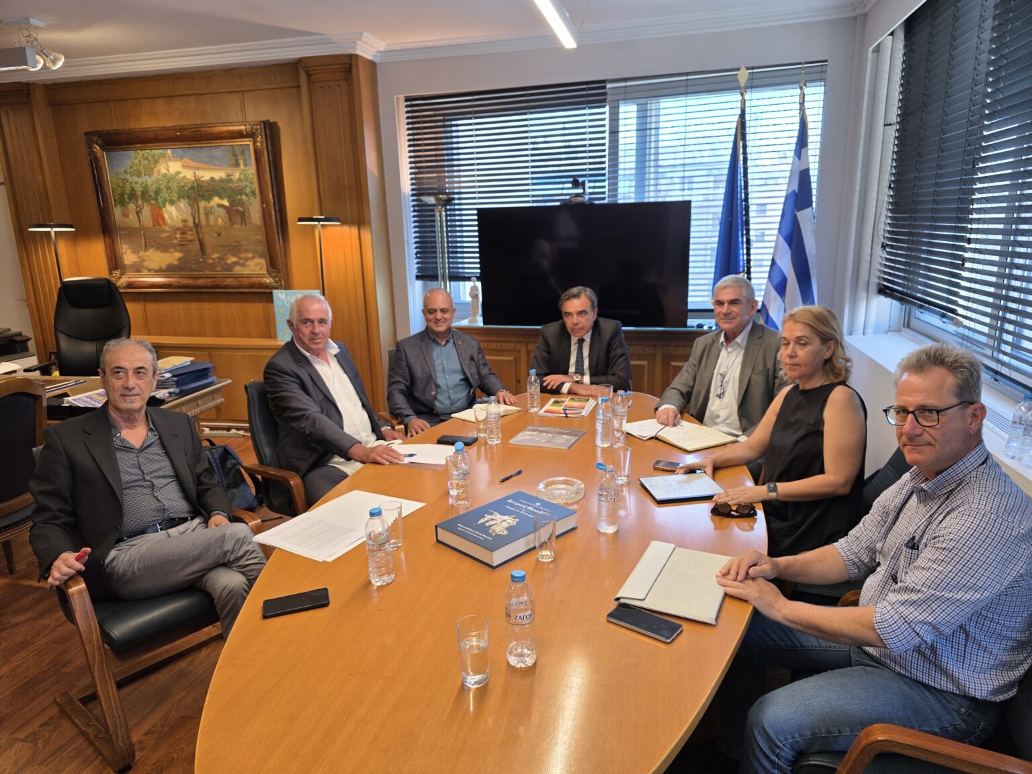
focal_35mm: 23
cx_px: 516
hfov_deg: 73.9
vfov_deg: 58.9
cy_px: 387
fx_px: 686
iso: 64
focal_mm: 6.3
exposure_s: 1/100
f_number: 1.7
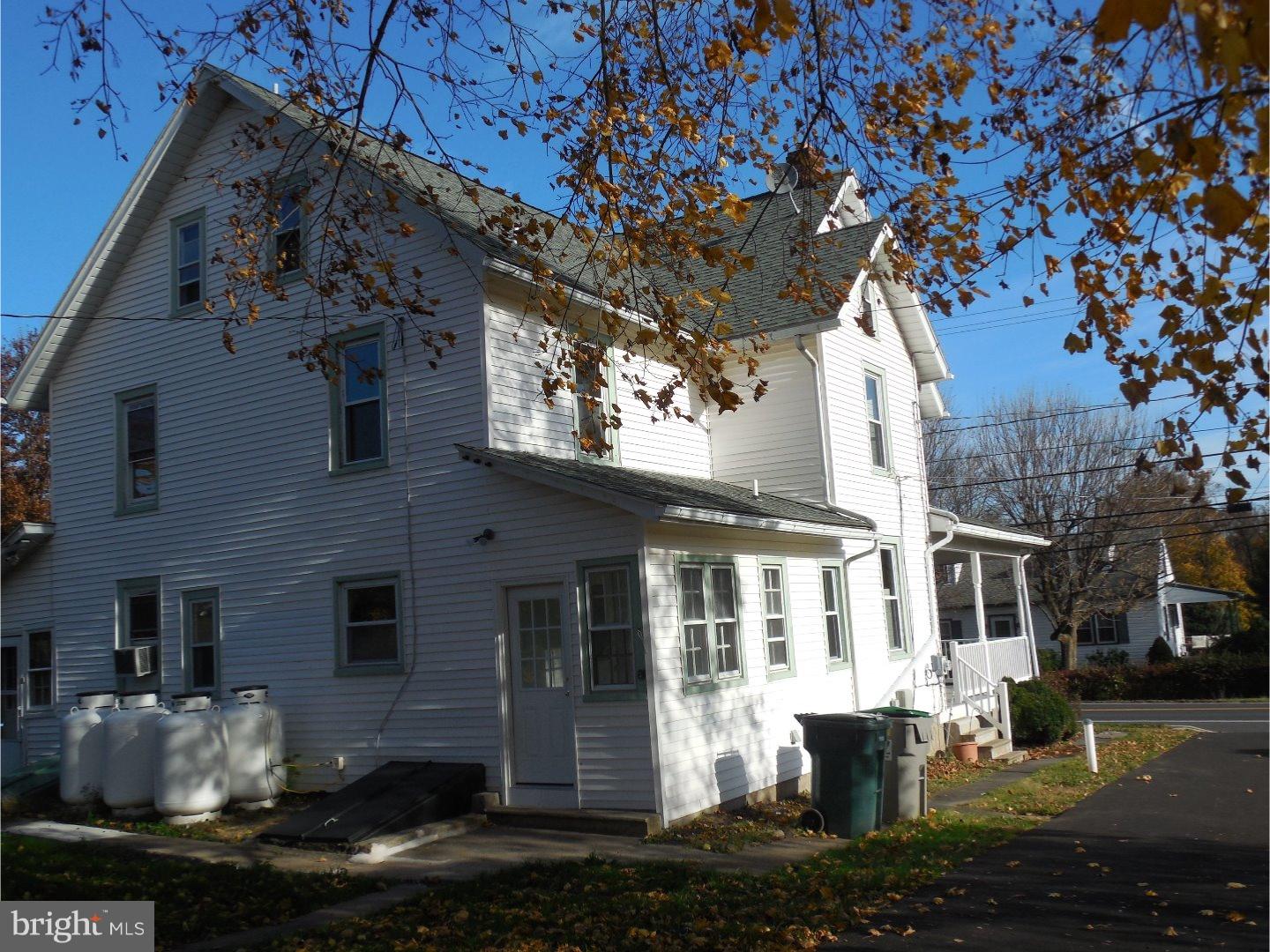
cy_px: 476
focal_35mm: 31
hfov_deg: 58.4
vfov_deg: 45.4
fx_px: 1137
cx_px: 635
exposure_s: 1/1250
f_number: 3.6
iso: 125
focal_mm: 5.6
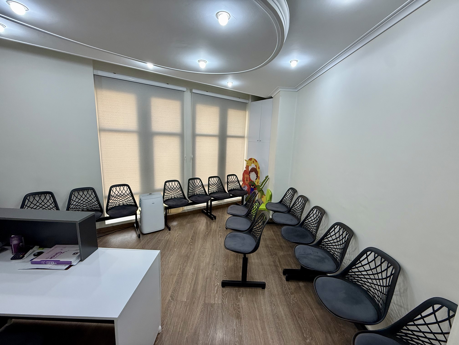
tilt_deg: -10.1
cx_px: 230
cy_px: 172
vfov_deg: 85.7
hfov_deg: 102.1
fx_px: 186
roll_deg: -2.5
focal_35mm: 14
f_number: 2.2
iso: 125
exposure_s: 1/100
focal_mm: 2.22
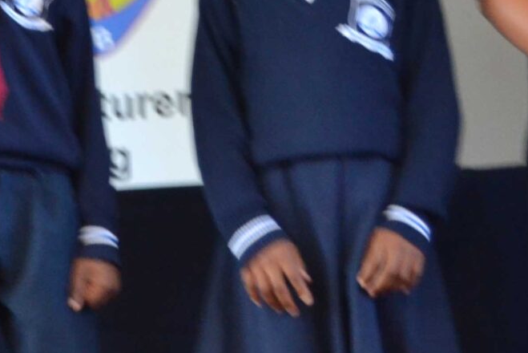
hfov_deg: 11.2
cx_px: -482
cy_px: 92
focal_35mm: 169
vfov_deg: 8.1
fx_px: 2479
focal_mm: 29
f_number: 4.5
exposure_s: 1/60
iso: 1250
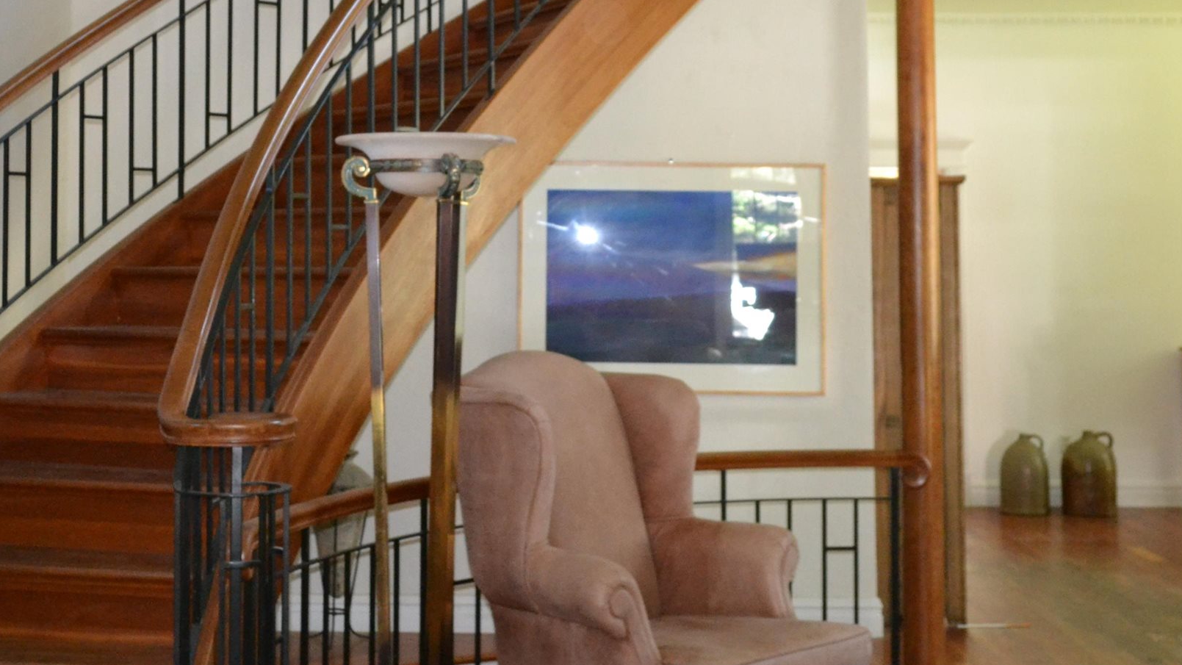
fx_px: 1692
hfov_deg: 38.4
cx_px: 516
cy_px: 112
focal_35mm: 54
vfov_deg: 21.9
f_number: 3.5
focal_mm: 18
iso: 1800
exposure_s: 1/60
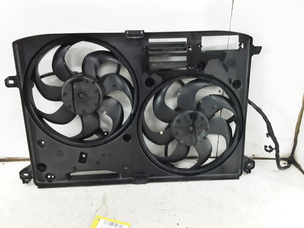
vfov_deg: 51.4
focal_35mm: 27
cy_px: 114
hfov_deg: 65.3
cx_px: 152
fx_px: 237
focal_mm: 2.91
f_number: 1.9
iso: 200
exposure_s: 1/25
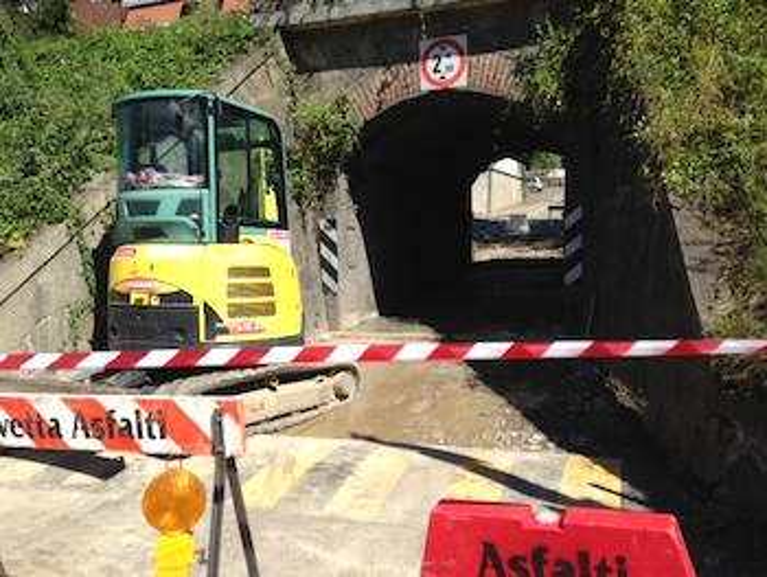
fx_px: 732
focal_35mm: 33
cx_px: 384
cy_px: 288
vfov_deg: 43.0
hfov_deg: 55.3
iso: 50
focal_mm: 4.13
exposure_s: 1/1427
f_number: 2.4
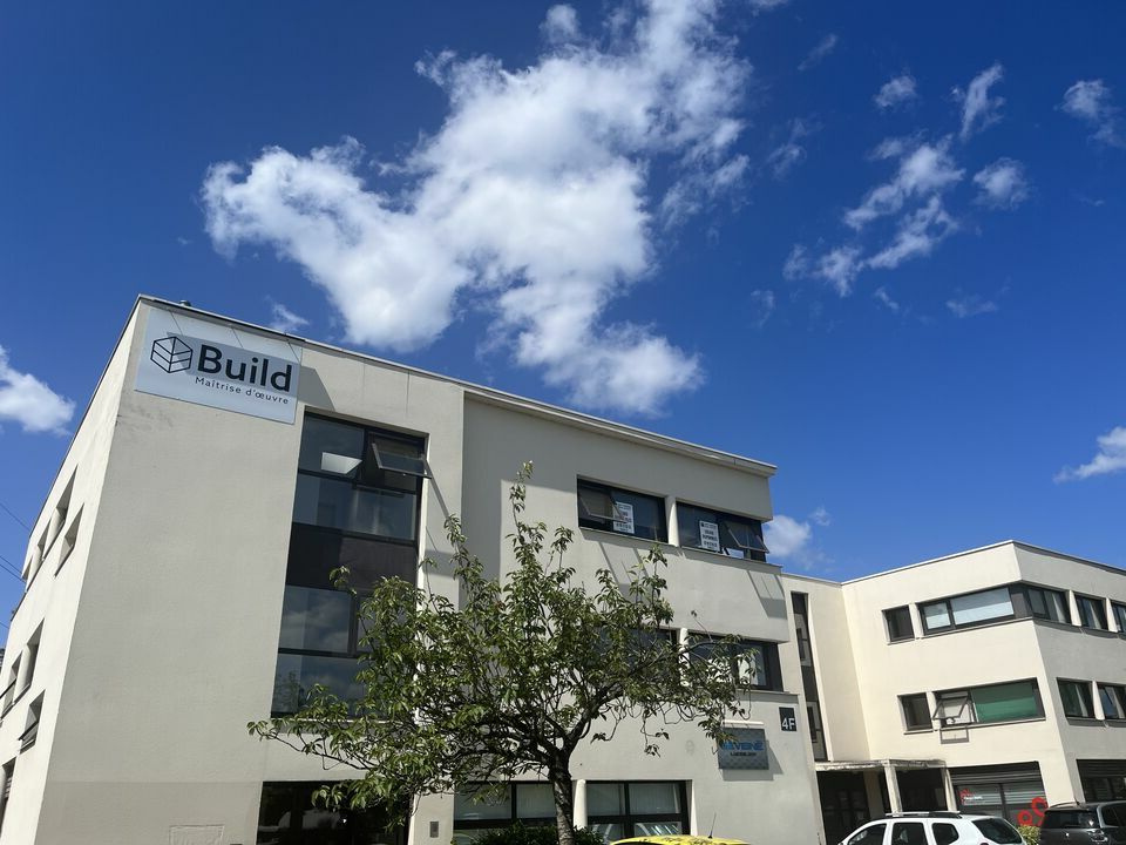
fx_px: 846
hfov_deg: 67.3
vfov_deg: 53.1
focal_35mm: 26
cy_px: 422
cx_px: 563
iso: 50
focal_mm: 5.1
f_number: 1.6
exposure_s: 1/5848
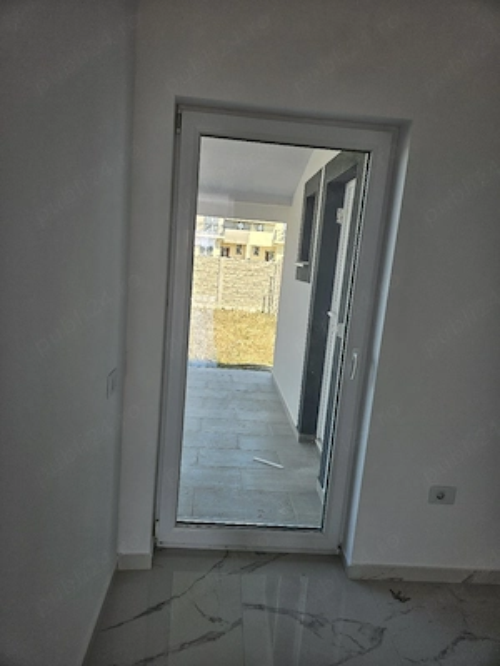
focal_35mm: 23
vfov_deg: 73.9
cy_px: 333
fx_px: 443
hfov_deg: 58.9
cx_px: 250
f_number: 1.8
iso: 25
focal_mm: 5.4
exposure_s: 1/227
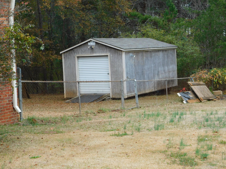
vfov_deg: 18.4
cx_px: 113
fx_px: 522
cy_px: 84
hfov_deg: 24.4
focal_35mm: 80
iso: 125
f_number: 4.4
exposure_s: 1/100
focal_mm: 14.2
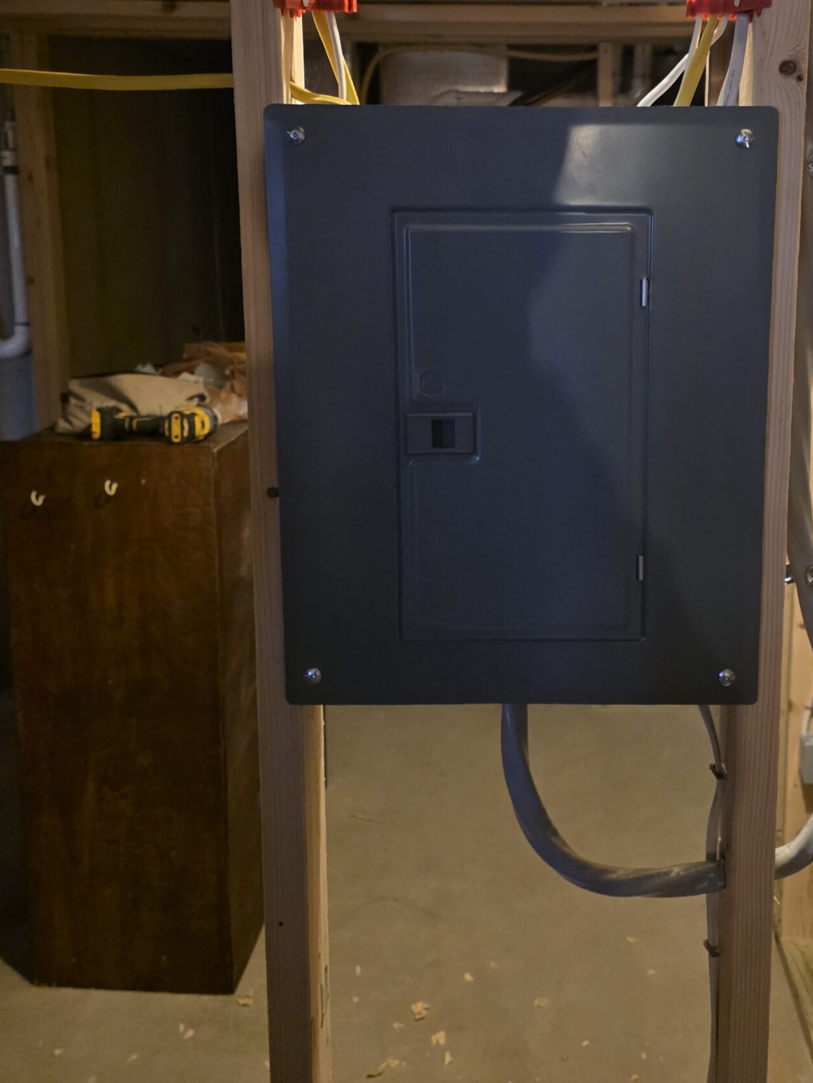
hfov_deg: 40.2
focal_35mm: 35
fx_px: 1096
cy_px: 371
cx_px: 538
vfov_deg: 51.7
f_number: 1.7
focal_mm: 6.3
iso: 800
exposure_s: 1/120
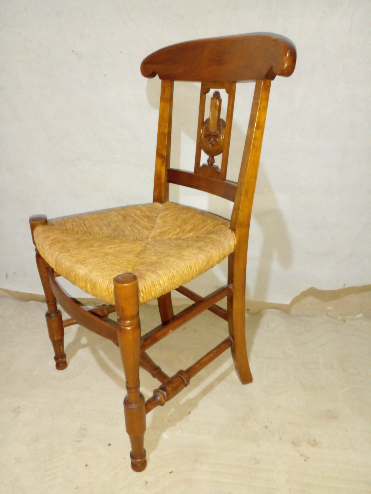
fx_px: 386
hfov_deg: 51.4
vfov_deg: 65.3
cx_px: 186
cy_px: 247
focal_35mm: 27
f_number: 1.9
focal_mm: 3.6
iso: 500
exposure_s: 1/25
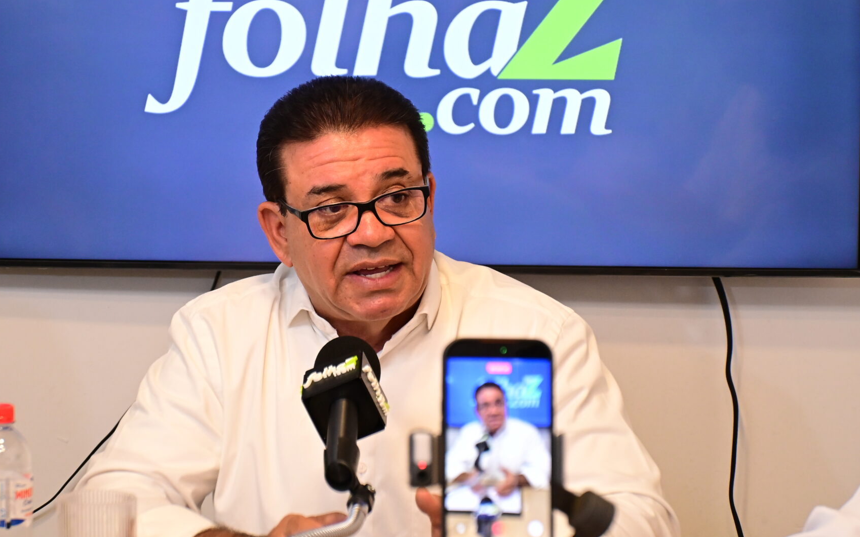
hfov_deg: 17.2
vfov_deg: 10.8
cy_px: 227
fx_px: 2836
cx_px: 381
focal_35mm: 121
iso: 2000
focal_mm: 70
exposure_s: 1/125
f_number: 4.5
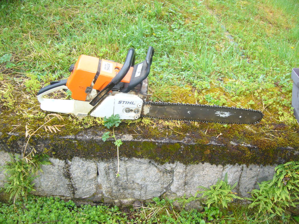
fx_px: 302
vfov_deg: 40.7
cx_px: 150
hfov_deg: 52.6
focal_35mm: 35
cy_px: 112
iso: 80
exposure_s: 1/80
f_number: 2.8
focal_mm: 5.8
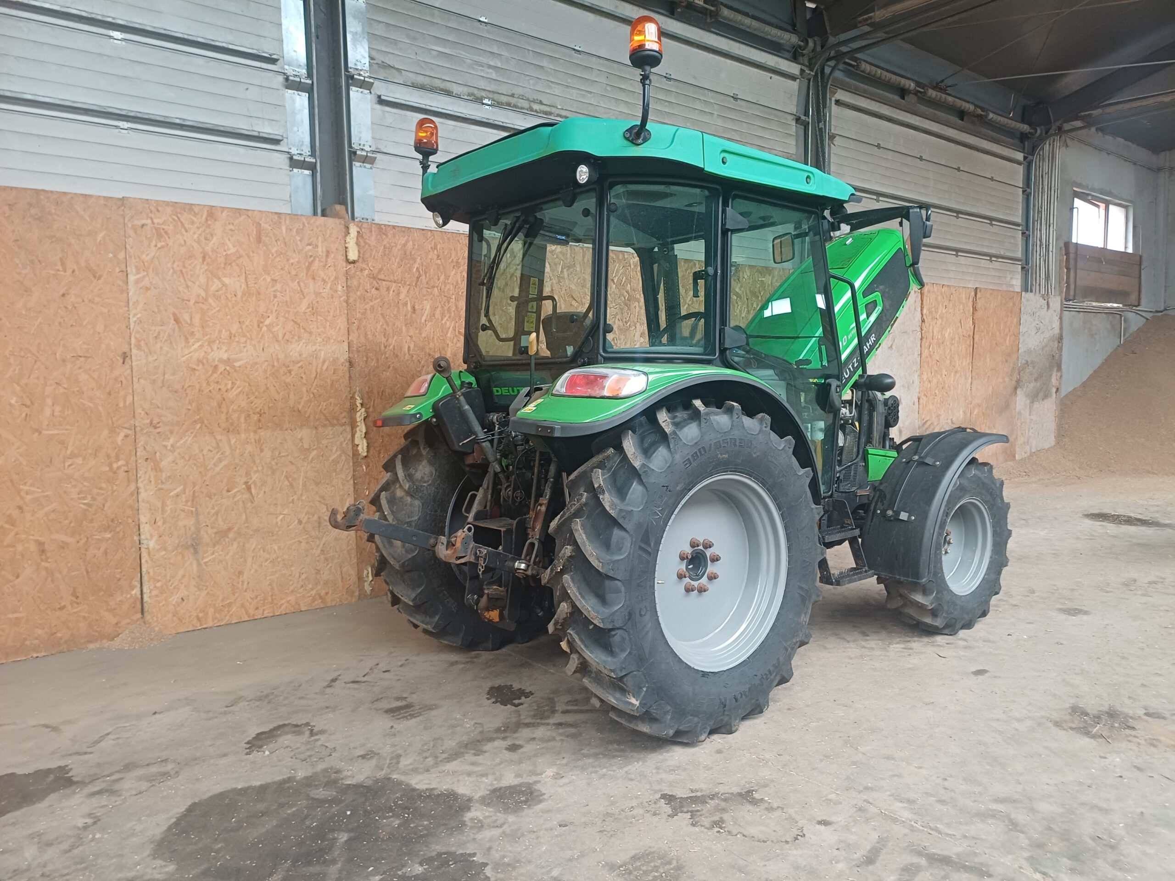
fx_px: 849
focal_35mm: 25
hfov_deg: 69.4
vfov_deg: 54.9
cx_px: 588
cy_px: 440
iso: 320
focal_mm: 4.65
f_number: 1.8
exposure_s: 1/50
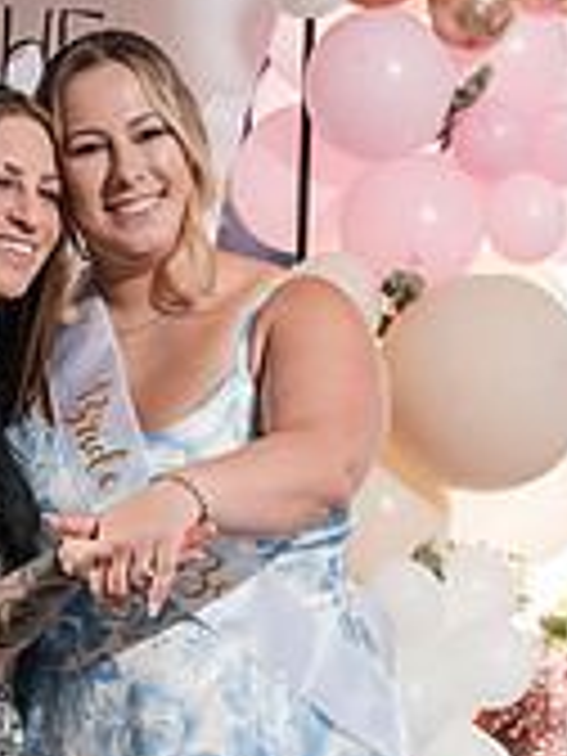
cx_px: 212
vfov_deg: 16.7
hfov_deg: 12.8
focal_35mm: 116
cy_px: 688
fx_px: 2533
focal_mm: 45
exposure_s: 1/250
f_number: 4
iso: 2500
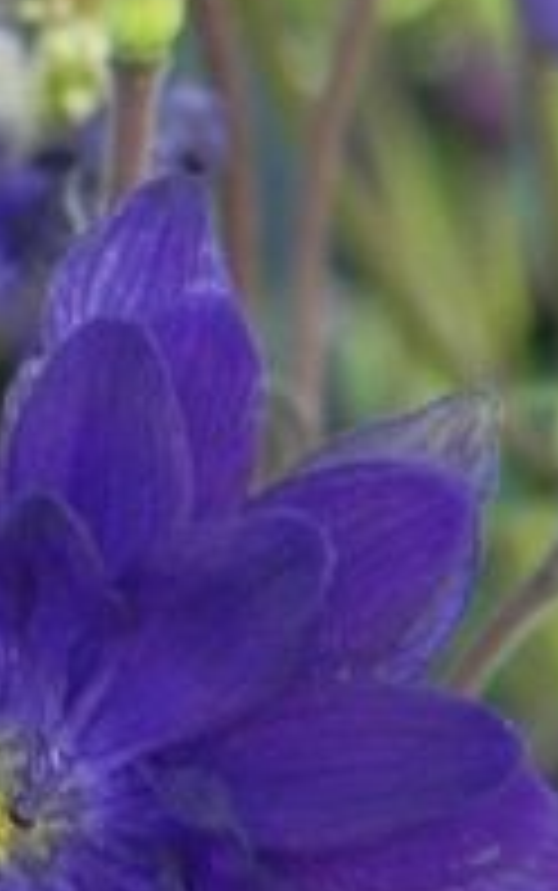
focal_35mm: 502
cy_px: 1152
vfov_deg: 4.2
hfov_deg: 2.6
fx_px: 12197
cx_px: -310
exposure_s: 1/200
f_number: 4.5
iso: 160
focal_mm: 20.8
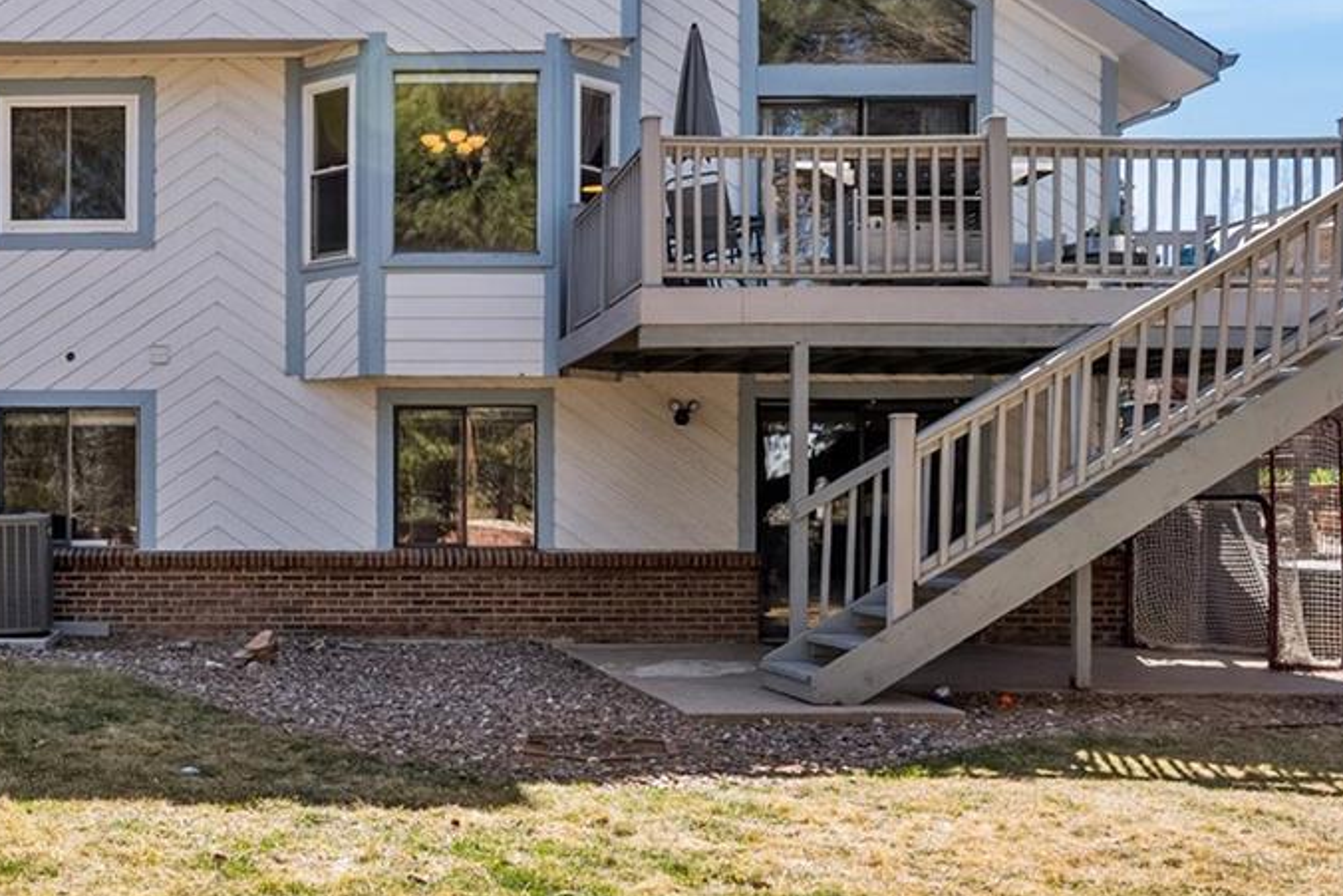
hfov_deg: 41.3
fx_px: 1679
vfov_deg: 29.7
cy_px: 577
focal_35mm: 45
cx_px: 228
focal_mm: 19
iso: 200
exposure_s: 1/4000
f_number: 8
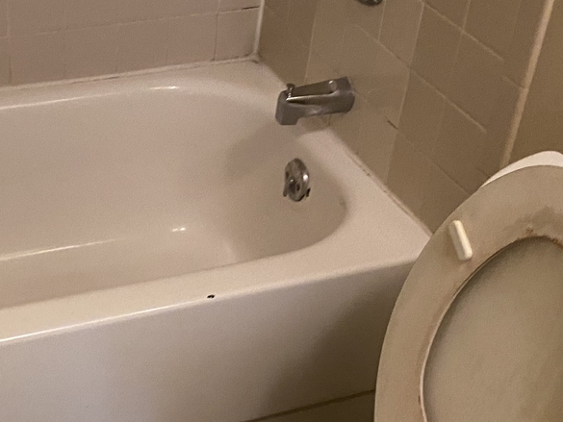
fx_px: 1041
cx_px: 145
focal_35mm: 64
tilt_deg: -41.1
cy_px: 318
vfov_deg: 22.7
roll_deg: -4.2
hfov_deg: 29.8
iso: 500
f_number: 1.8
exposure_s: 1/40
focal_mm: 4.25
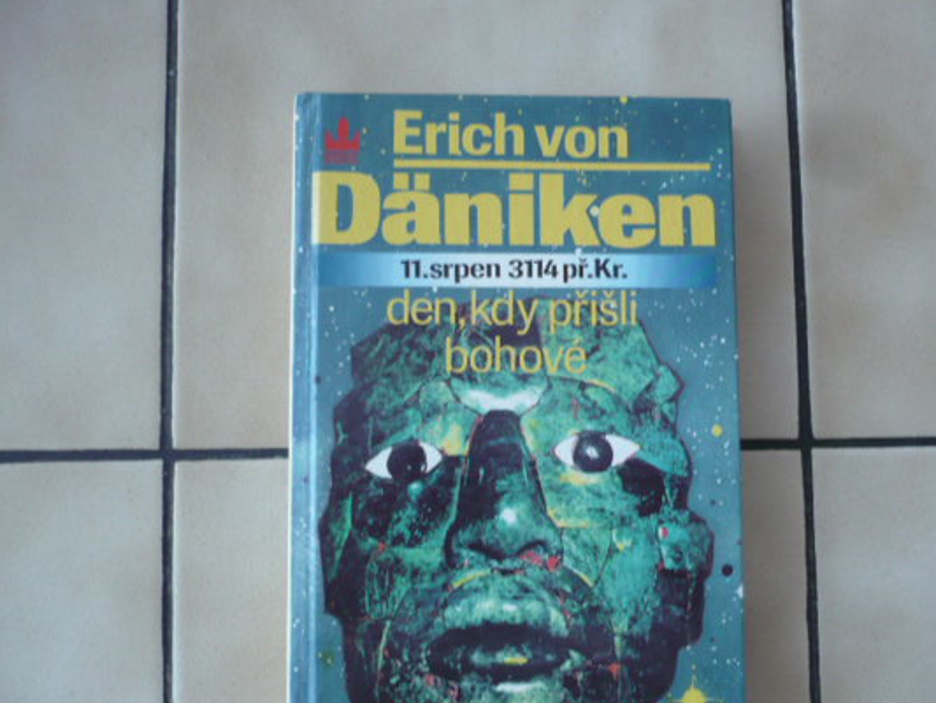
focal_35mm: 42
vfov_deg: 34.3
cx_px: 560
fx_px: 1136
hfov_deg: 44.6
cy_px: 418
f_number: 2.8
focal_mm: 5.8
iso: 200
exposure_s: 1/25
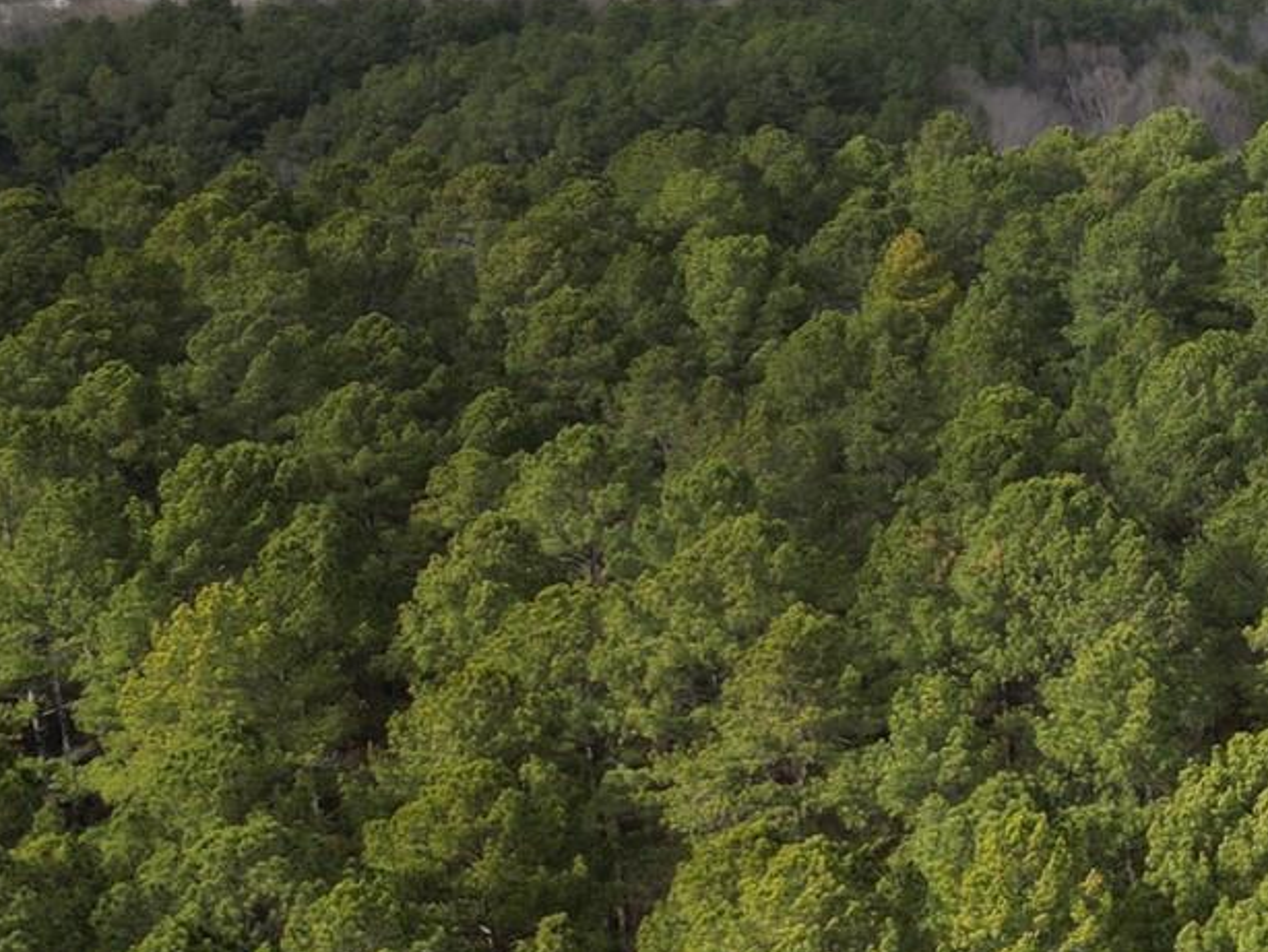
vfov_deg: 18.4
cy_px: 518
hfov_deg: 22.2
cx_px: 1598
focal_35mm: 80
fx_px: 2932
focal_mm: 6.72
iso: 110
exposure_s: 1/1250
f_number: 1.7
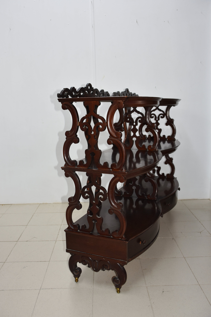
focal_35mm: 33
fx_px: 290
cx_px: 106
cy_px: 158
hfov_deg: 40.0
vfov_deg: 57.2
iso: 400
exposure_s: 1/60
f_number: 3.5
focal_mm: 22
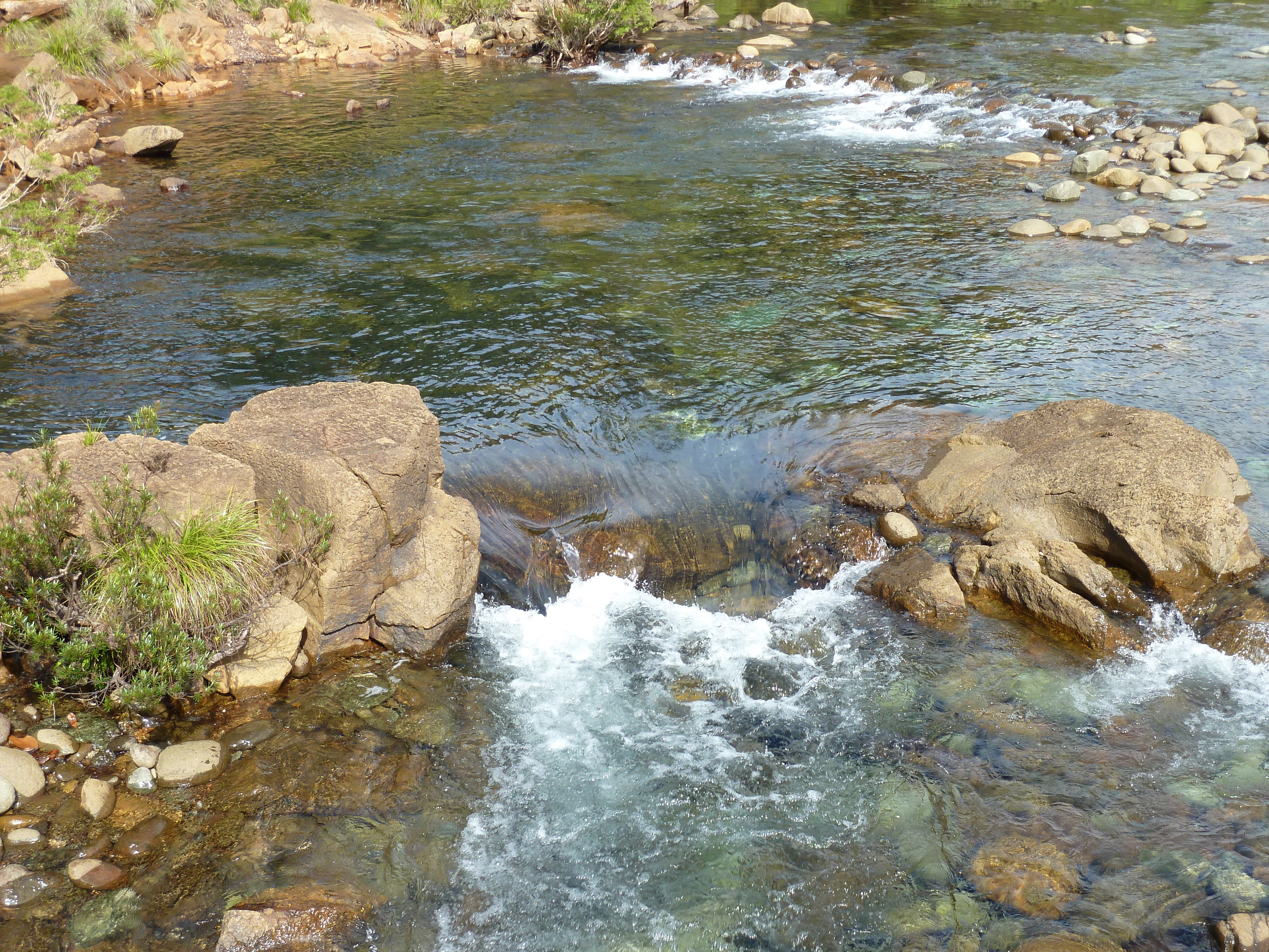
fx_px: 1613
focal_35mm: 44
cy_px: 476
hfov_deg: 42.9
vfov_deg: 32.9
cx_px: 634
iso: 80
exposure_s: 1/200
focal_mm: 7.3
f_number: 4
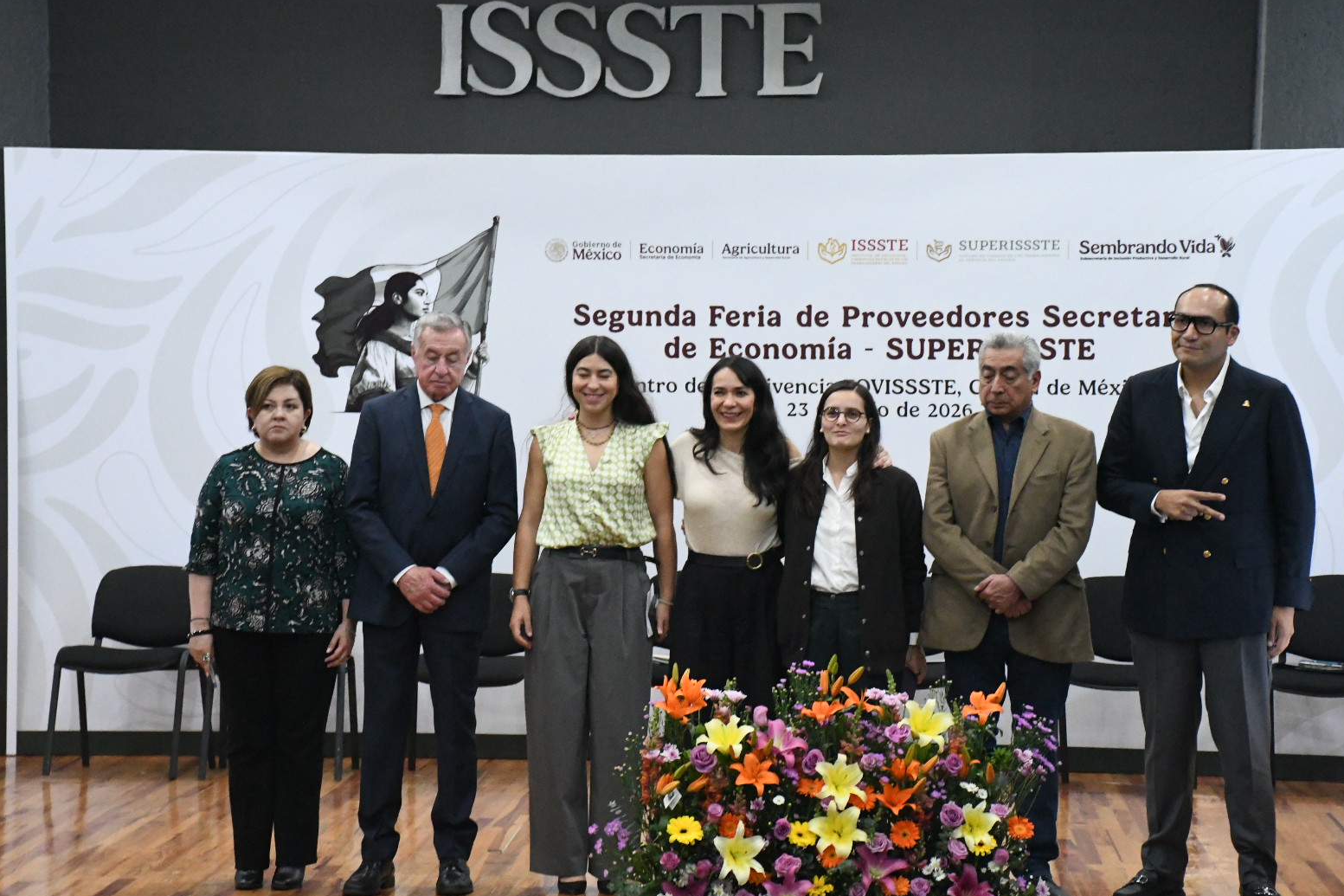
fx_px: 3621
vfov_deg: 14.1
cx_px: 672
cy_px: 435
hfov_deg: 21.0
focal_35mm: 97
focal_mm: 62
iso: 10000
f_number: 6.3
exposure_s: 1/80
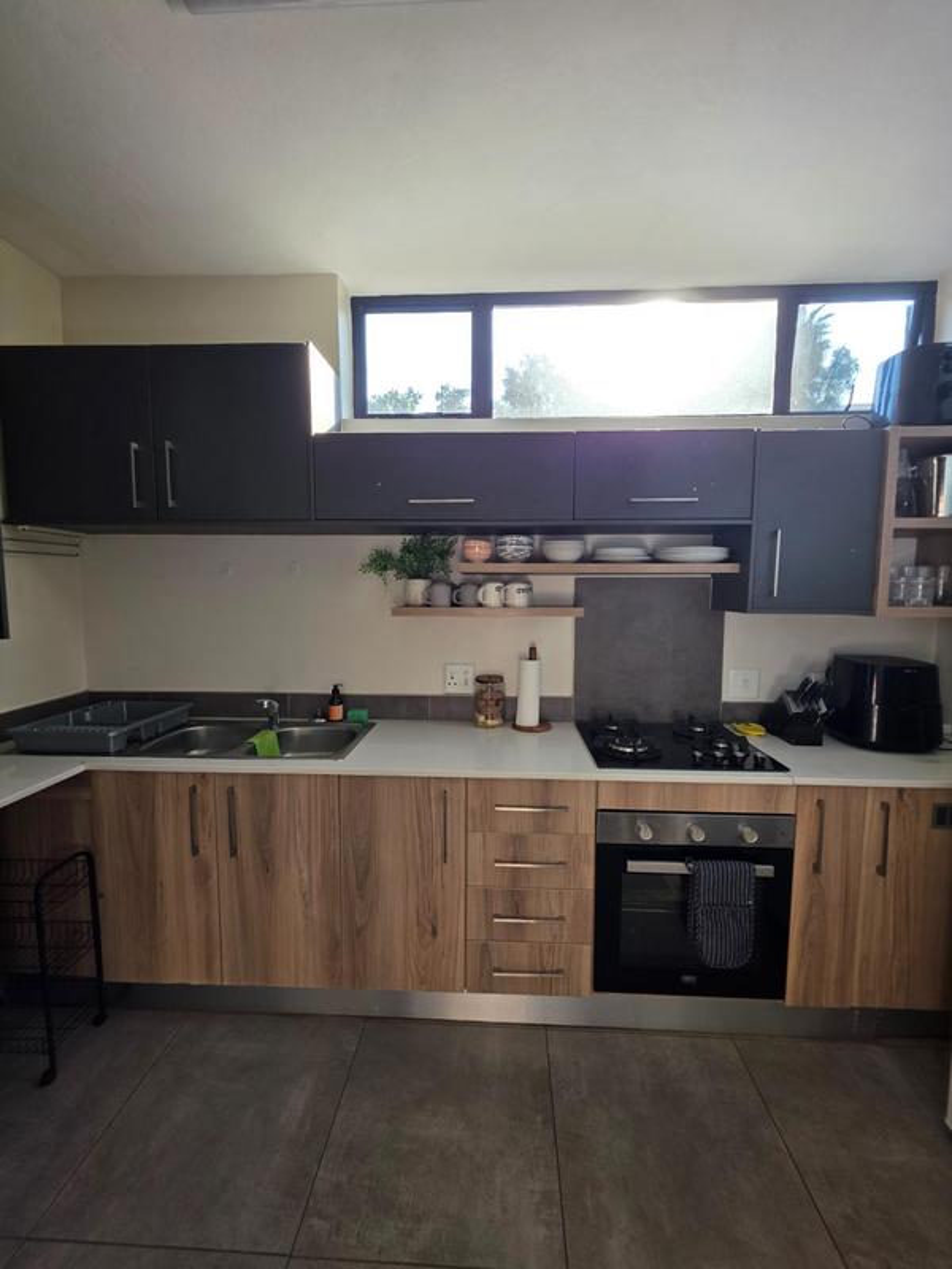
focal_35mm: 13
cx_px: 476
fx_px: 477
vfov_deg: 106.2
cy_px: 634
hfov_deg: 89.9
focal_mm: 2.2
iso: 32
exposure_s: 1/100
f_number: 1.9
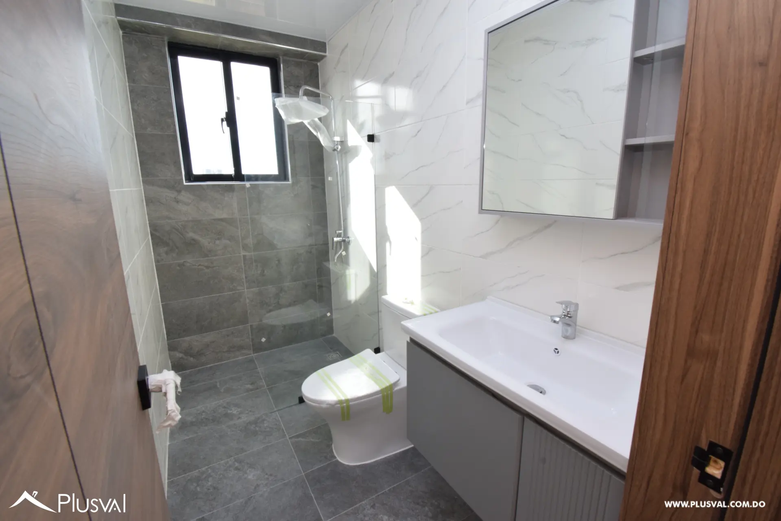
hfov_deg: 100.4
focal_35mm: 15
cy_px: 260
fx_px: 325
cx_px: 390
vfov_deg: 77.3
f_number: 14
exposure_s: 1/100
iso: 800
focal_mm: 10
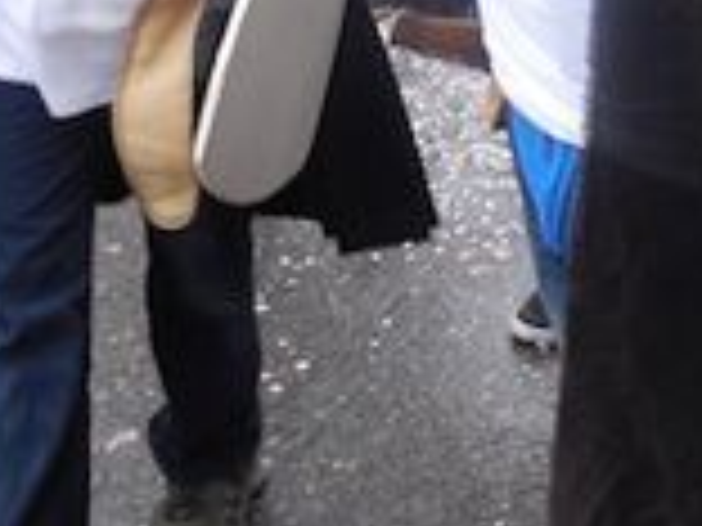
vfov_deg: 14.4
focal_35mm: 96
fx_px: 1947
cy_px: -256
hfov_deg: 20.3
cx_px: 495
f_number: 3.1
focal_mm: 4.5
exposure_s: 1/60
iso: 125
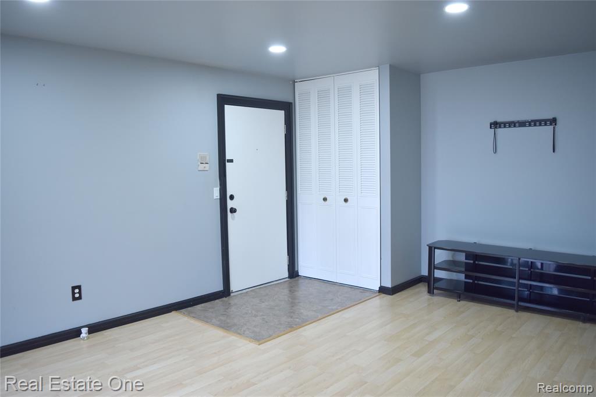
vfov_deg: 47.9
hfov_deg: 67.4
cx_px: 298
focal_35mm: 27
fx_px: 447
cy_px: 198
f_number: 4
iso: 400
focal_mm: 18
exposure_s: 1/60
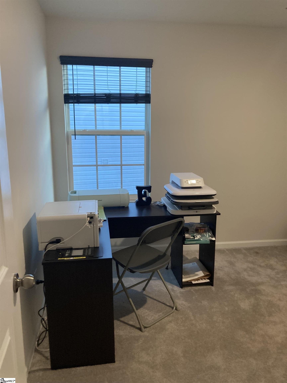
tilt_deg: -9.0
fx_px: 310
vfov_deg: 63.4
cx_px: 144
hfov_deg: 49.7
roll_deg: +1.8
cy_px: 192
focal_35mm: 28
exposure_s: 1/60
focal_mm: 3.99
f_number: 1.8
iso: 200
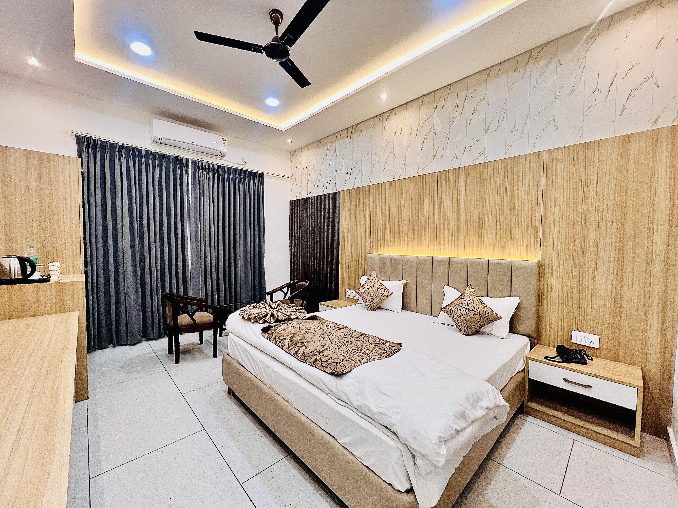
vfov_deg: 89.9
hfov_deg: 106.2
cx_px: 339
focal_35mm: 13
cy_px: 254
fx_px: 255
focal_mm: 1.57
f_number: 1.8
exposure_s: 1/100
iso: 200
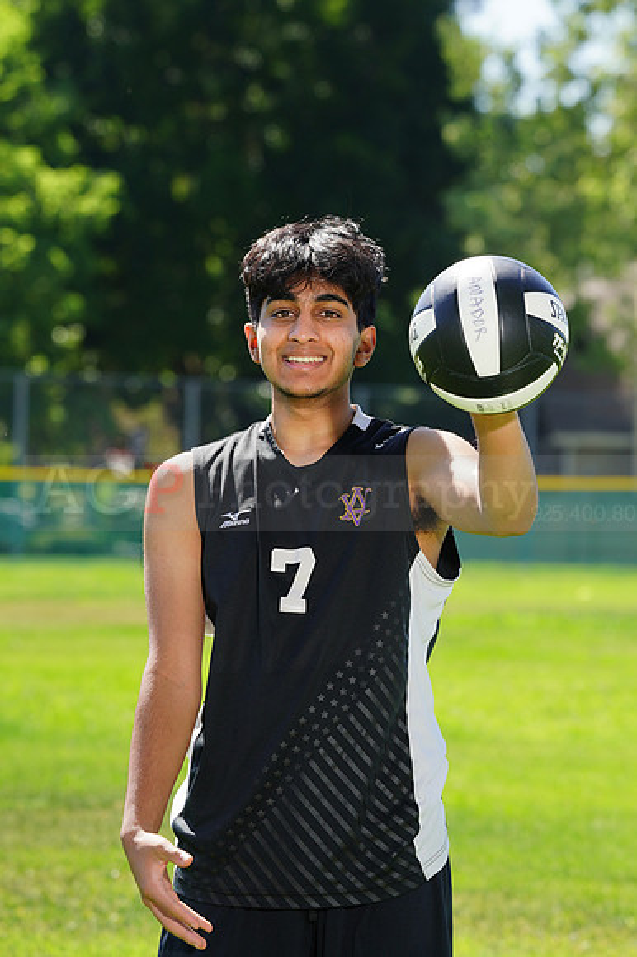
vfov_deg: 8.2
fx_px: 6643
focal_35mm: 250
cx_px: 318
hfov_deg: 5.5
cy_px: 478
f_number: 10
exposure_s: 1/200
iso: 200
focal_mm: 250
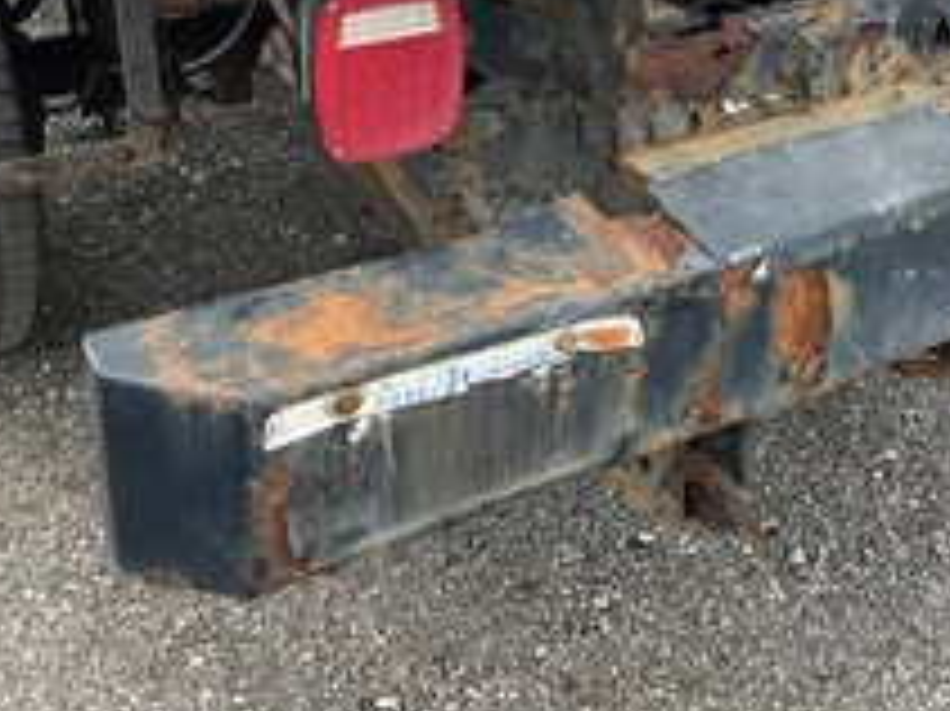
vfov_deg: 25.9
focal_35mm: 55
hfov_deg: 33.4
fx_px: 1509
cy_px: 117
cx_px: 828
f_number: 1.8
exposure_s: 1/174
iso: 20
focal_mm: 3
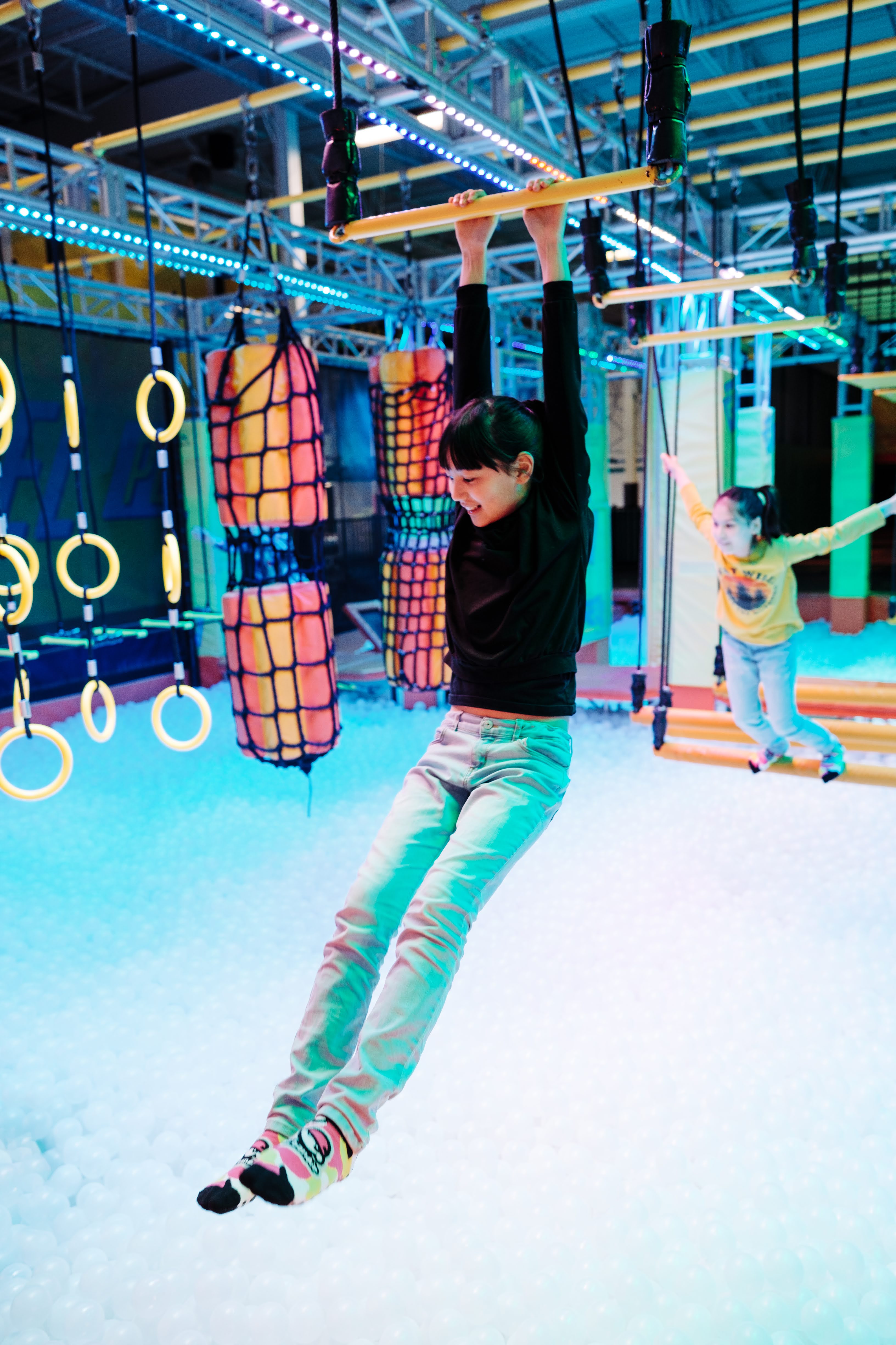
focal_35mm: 27
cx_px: 448
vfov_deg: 67.4
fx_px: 1008
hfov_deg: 47.9
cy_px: 672
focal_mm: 18
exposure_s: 1/125
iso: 320
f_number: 2
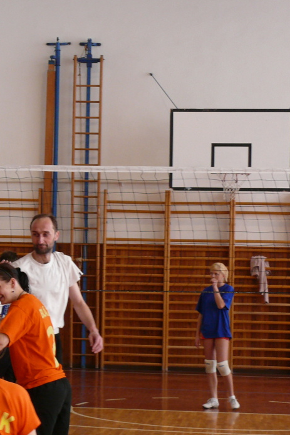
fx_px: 1461
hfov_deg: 11.3
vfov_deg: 16.9
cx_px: 18
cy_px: 230
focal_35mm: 121
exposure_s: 1/200
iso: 200
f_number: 3.2
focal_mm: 14.3
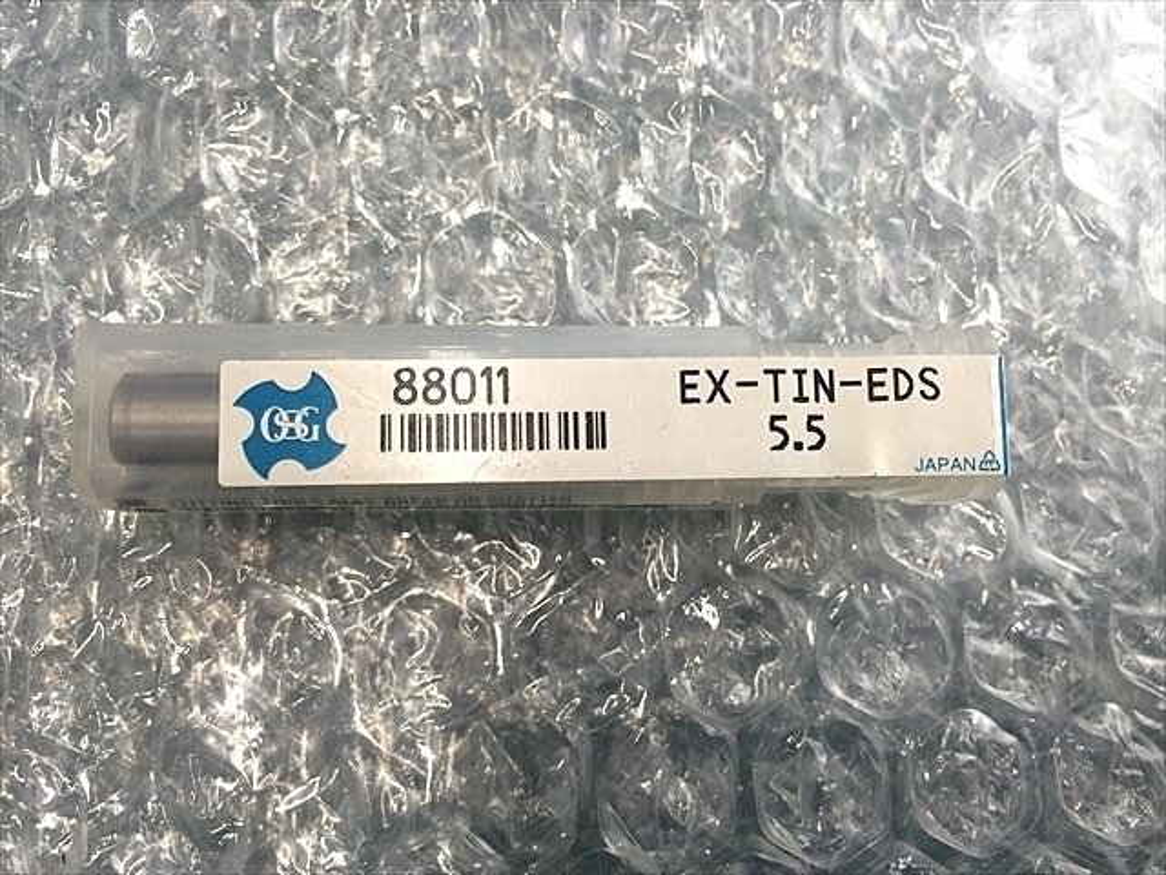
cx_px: 583
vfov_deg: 48.2
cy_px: 438
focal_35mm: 29
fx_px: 977
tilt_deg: -81.1
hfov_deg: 61.7
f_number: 2.2
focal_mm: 4.15
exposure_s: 1/30
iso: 50
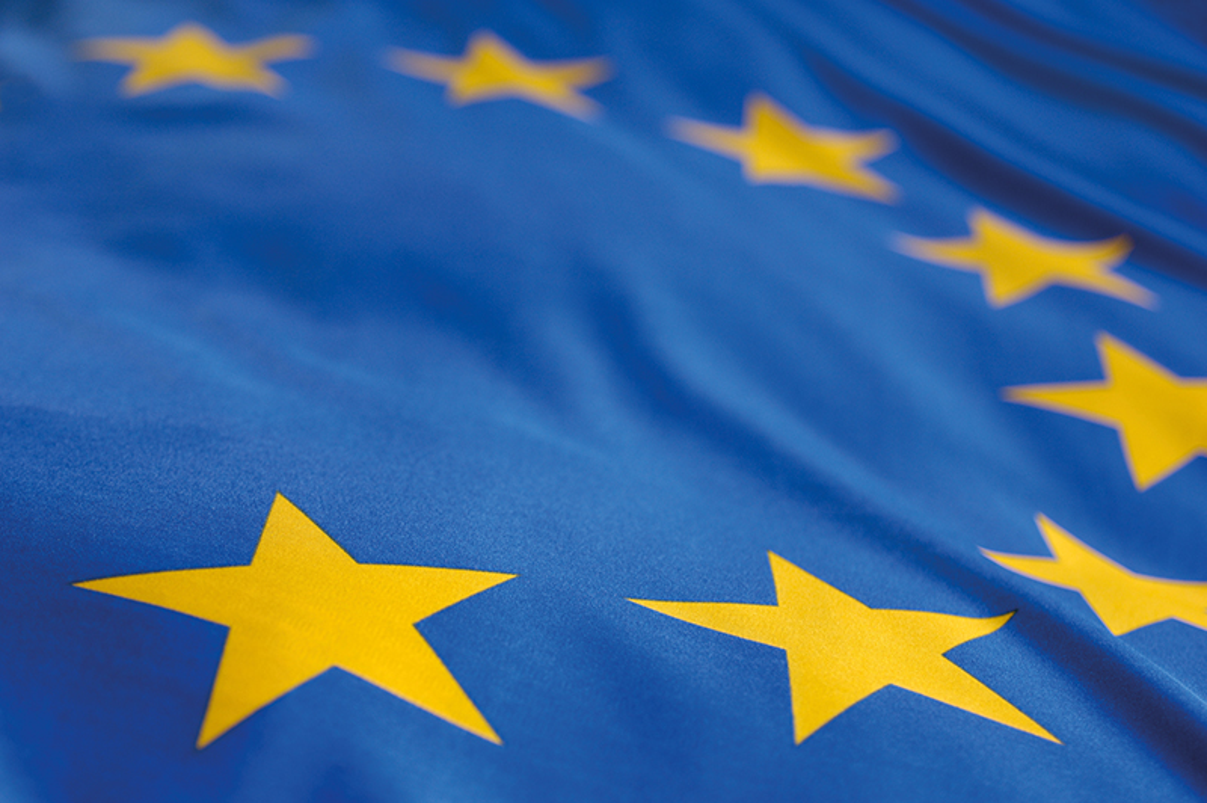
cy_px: 402
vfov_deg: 20.1
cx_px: 604
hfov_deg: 29.9
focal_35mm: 68
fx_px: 2261
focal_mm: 45
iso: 200
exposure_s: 1/25
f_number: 2.8
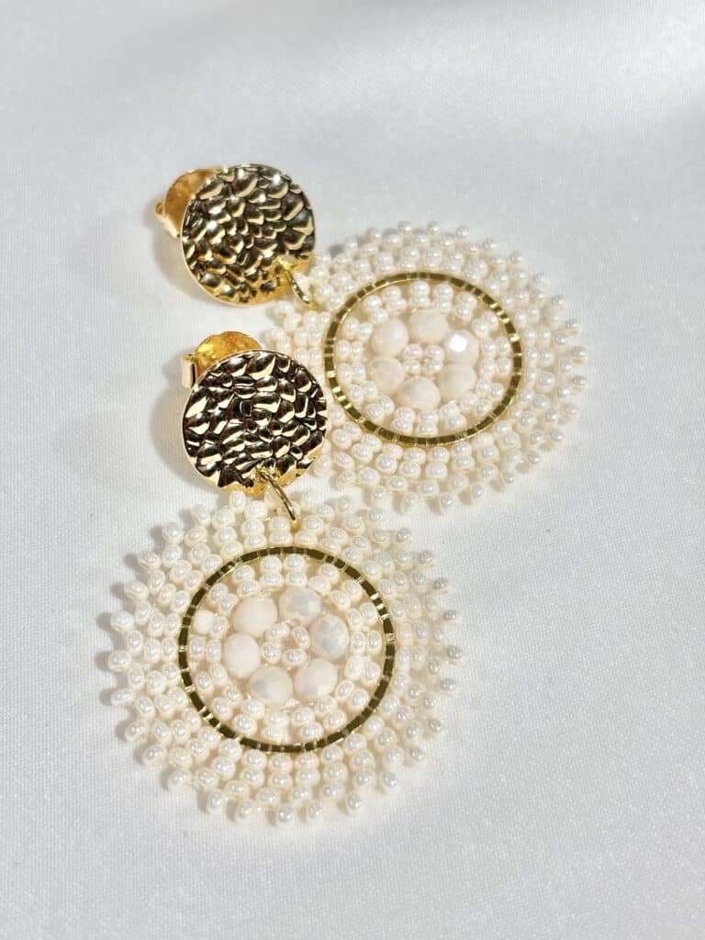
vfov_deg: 36.8
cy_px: 470
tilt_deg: -56.2
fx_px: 1412
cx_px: 352
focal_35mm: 52
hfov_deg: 28.0
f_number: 1.6
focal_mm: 5.96
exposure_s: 1/256
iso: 32
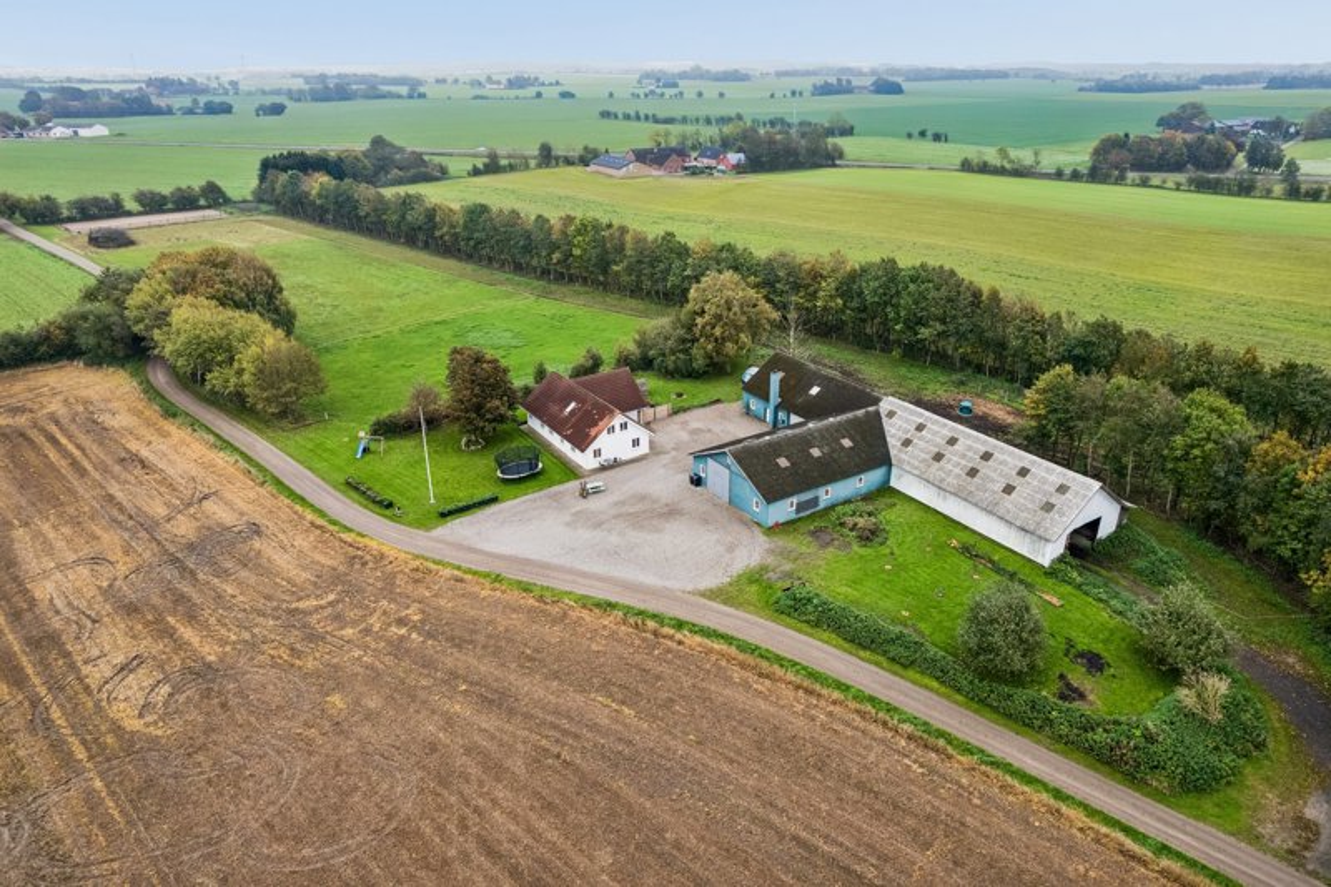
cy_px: 444
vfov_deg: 57.2
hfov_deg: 78.6
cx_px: 666
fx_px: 813
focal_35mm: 22
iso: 200
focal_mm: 8.4
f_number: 2.8
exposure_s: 1/240
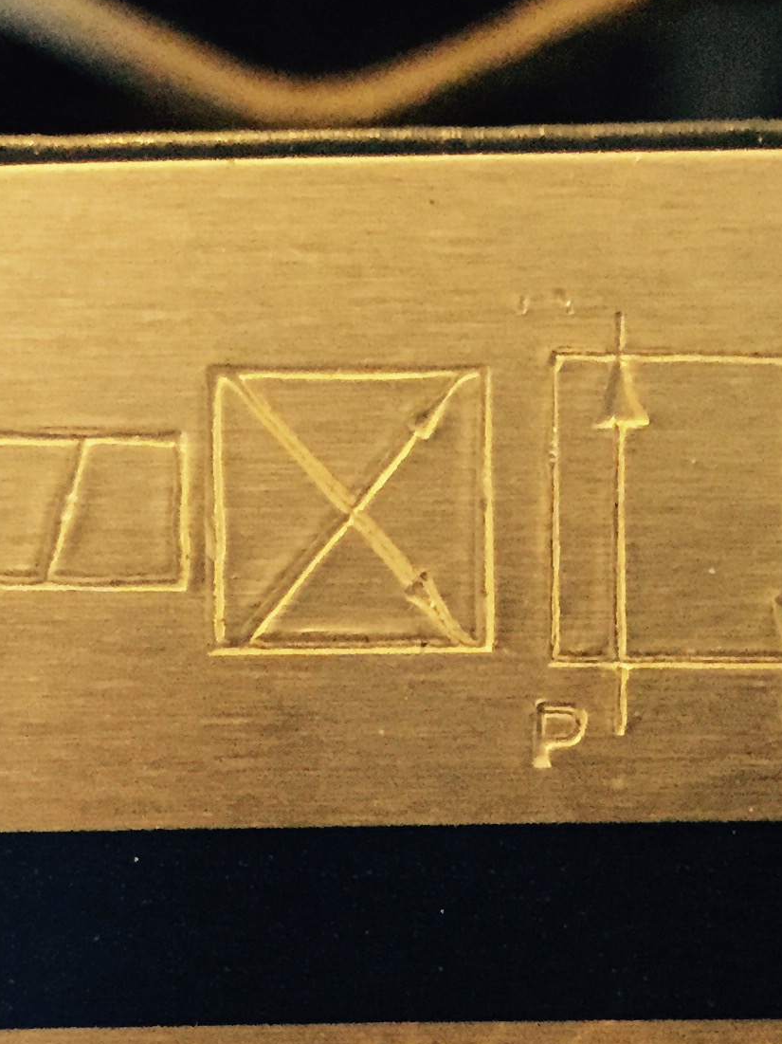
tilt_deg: -85.6
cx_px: 499
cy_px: 745
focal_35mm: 86
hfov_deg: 17.1
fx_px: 2592
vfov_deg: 22.6
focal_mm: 4.15
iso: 400
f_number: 2.2
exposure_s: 1/15
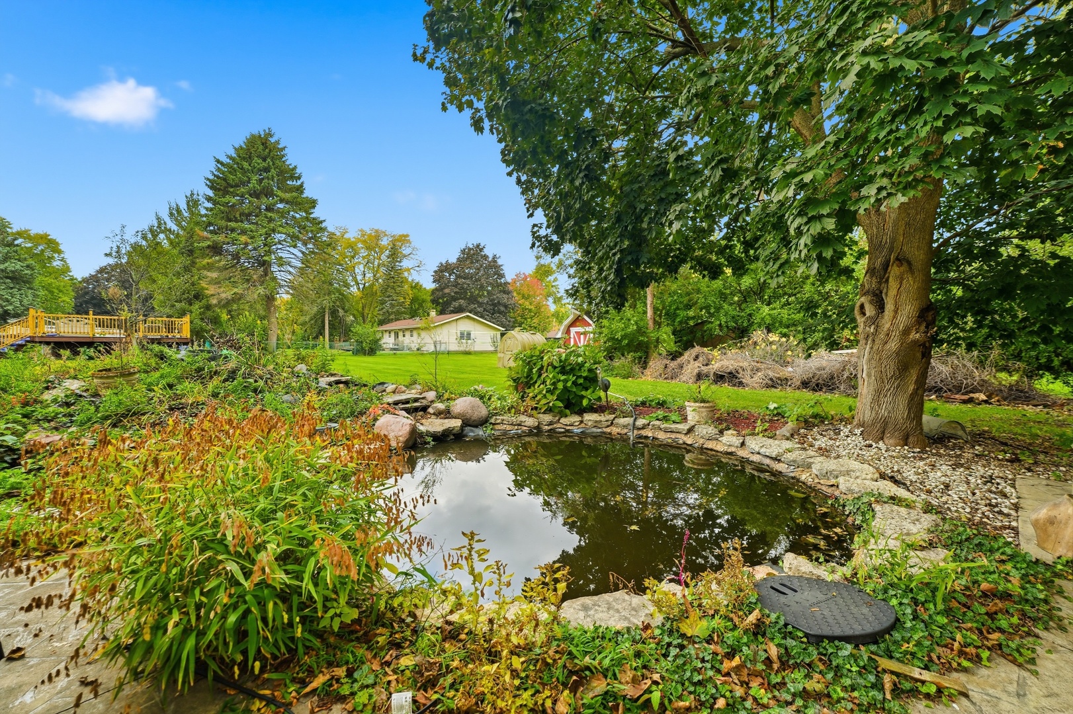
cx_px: 536
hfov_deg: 104.3
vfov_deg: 81.2
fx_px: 417
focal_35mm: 14
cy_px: 357
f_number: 8
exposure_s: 1/1600
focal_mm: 14
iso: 400
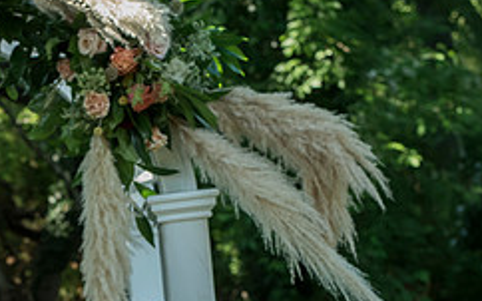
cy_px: 374
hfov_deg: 16.9
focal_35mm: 122
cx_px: 74
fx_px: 1602
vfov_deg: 10.5
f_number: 4
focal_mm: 50
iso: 1000
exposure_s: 1/640
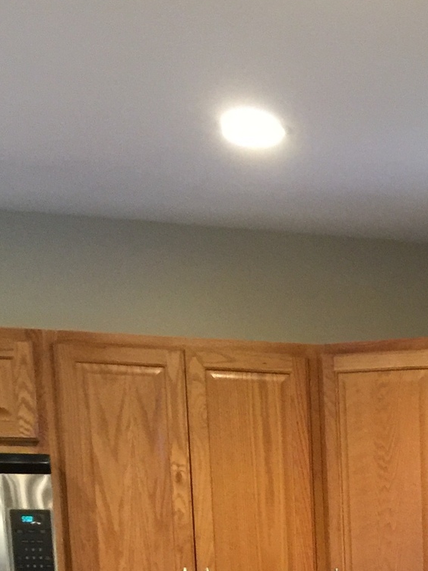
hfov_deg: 15.5
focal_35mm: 89
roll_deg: +0.1
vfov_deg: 19.3
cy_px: 853
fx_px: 1468
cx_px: 607
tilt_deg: -10.1
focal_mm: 4.15
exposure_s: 1/15
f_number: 2.2
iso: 125
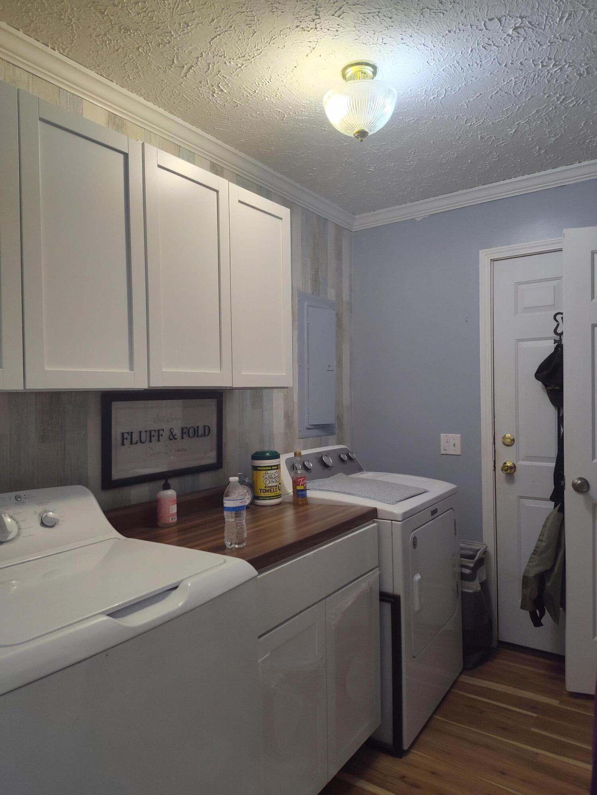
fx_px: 529
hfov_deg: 58.9
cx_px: 298
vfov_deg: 73.9
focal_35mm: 23
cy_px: 398
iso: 422
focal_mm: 5.56
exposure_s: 1/120
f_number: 1.8
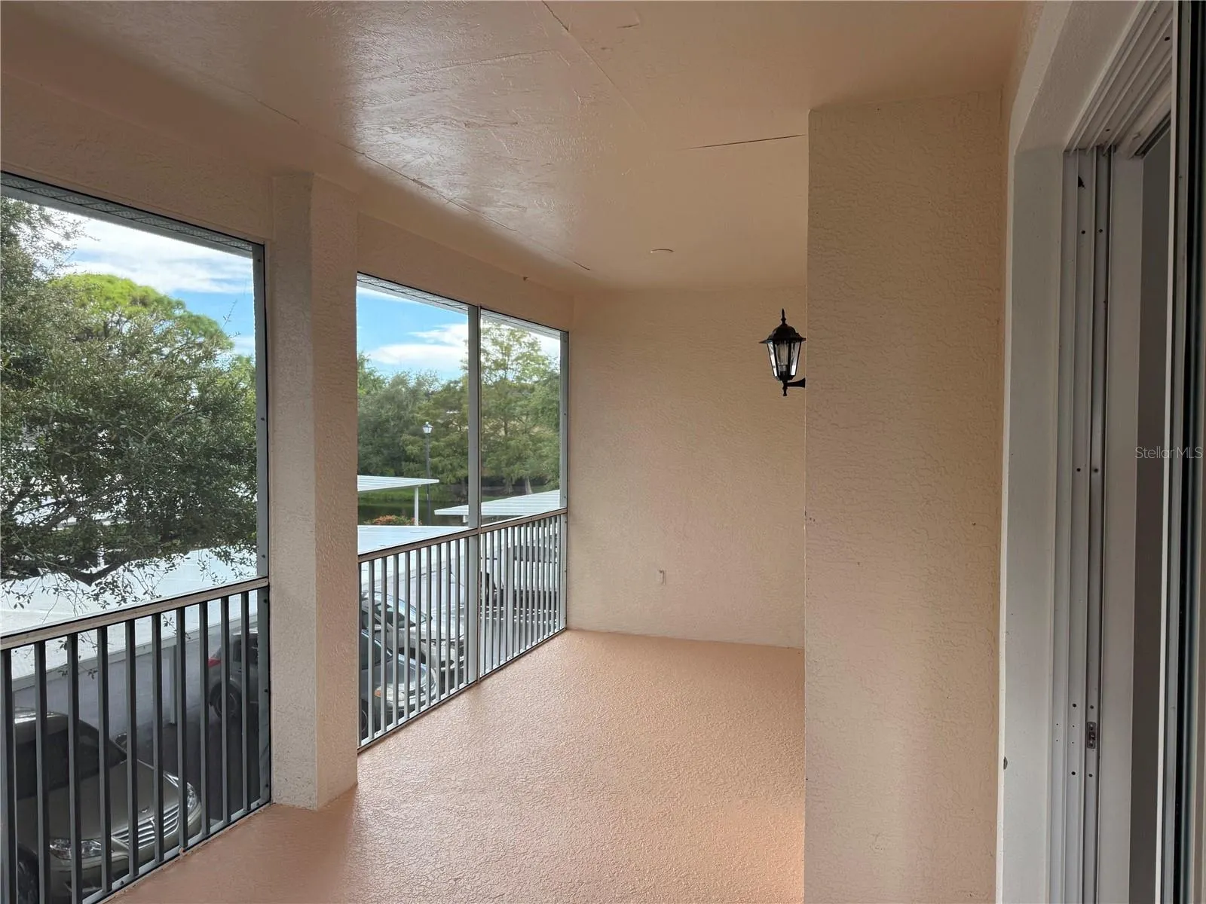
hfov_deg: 71.6
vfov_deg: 56.8
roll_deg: -0.3
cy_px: 452
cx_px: 603
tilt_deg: -1.3
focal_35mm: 24
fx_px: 836
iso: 100
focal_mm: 6.76
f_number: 1.78
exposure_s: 1/338
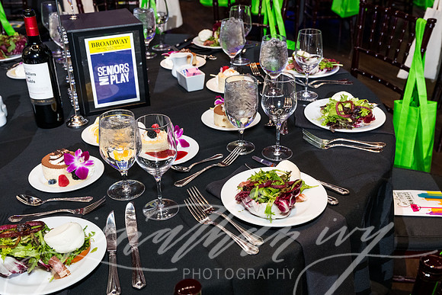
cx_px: 221
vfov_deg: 32.6
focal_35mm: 41
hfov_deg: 47.4
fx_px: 503
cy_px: 148
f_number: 8
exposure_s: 1/30
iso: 3200
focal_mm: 41
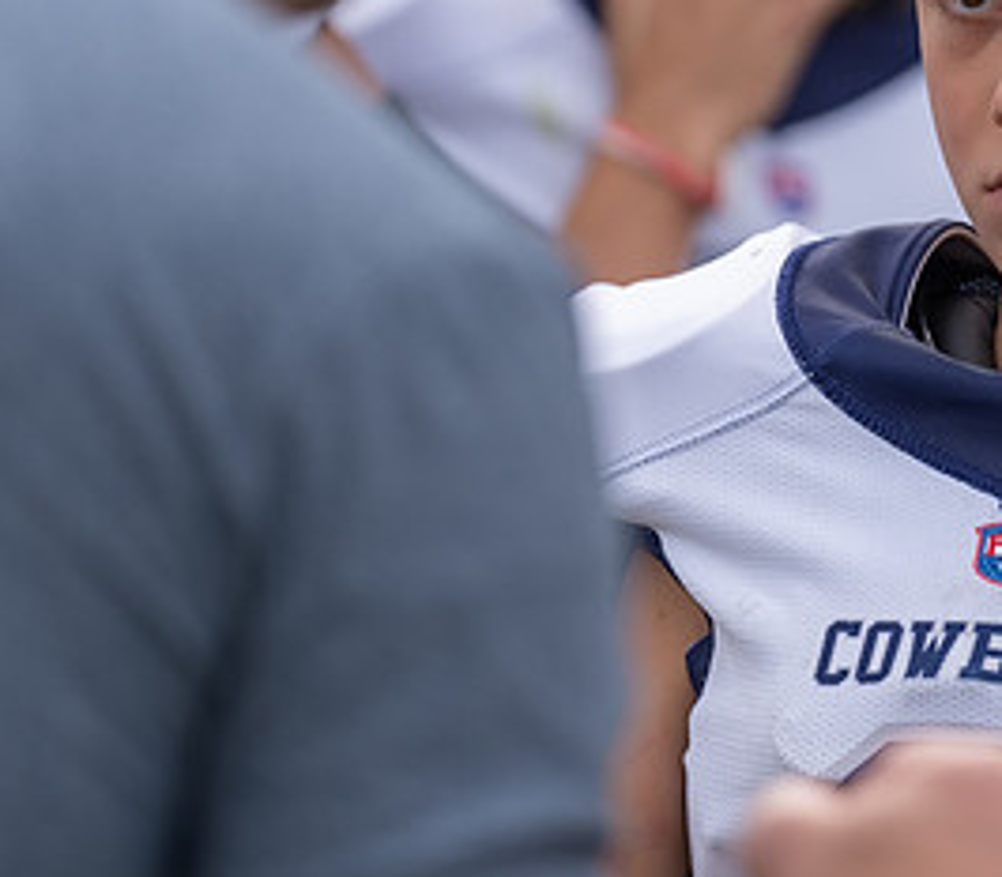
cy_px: 196
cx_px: 1170
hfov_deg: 4.6
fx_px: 12437
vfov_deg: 4.0
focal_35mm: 404
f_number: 2.8
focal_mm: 176
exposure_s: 1/640
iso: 100
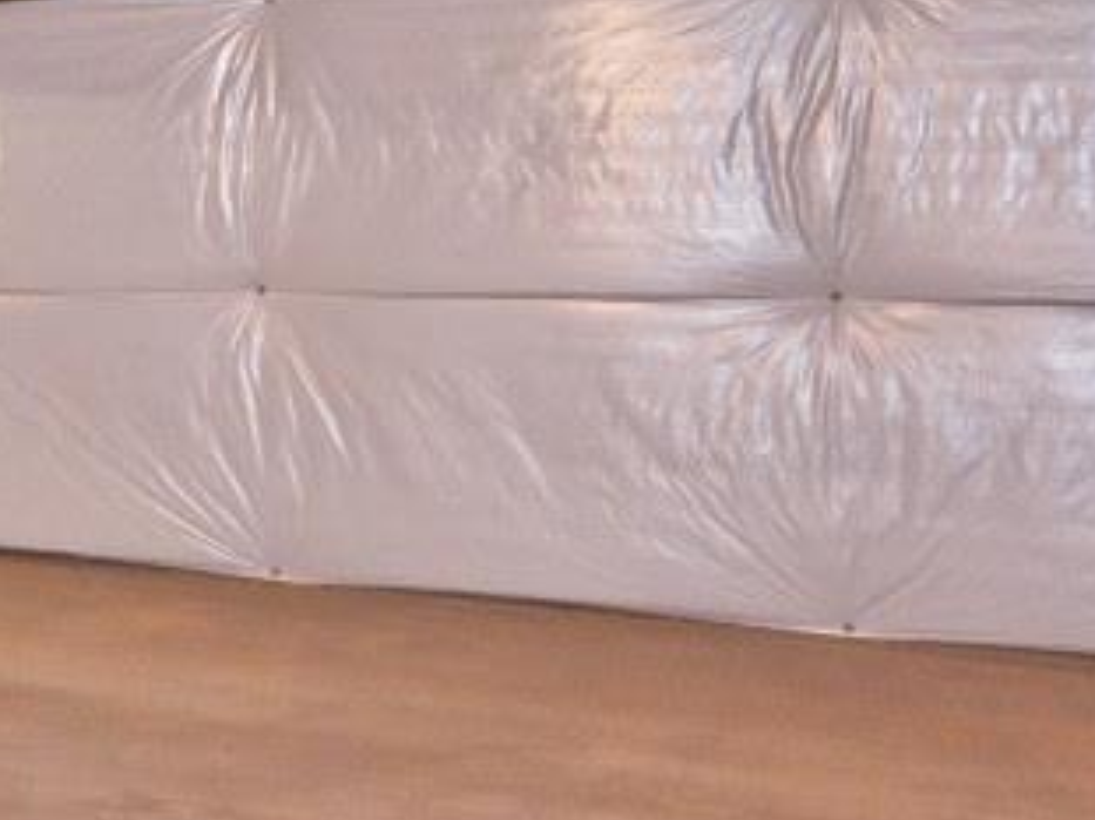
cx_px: -1095
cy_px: 215
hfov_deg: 18.8
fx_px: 2055
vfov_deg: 22.4
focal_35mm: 65
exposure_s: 1/60
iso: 2000
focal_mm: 14
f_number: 4
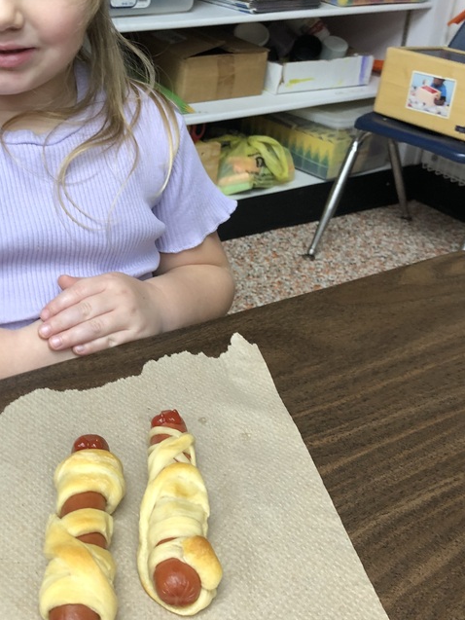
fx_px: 806
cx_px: 108
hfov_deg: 31.5
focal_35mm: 45
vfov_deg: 41.9
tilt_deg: -26.9
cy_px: 246
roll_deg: -2.4
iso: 40
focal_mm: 3.99
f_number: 1.8
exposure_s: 1/24
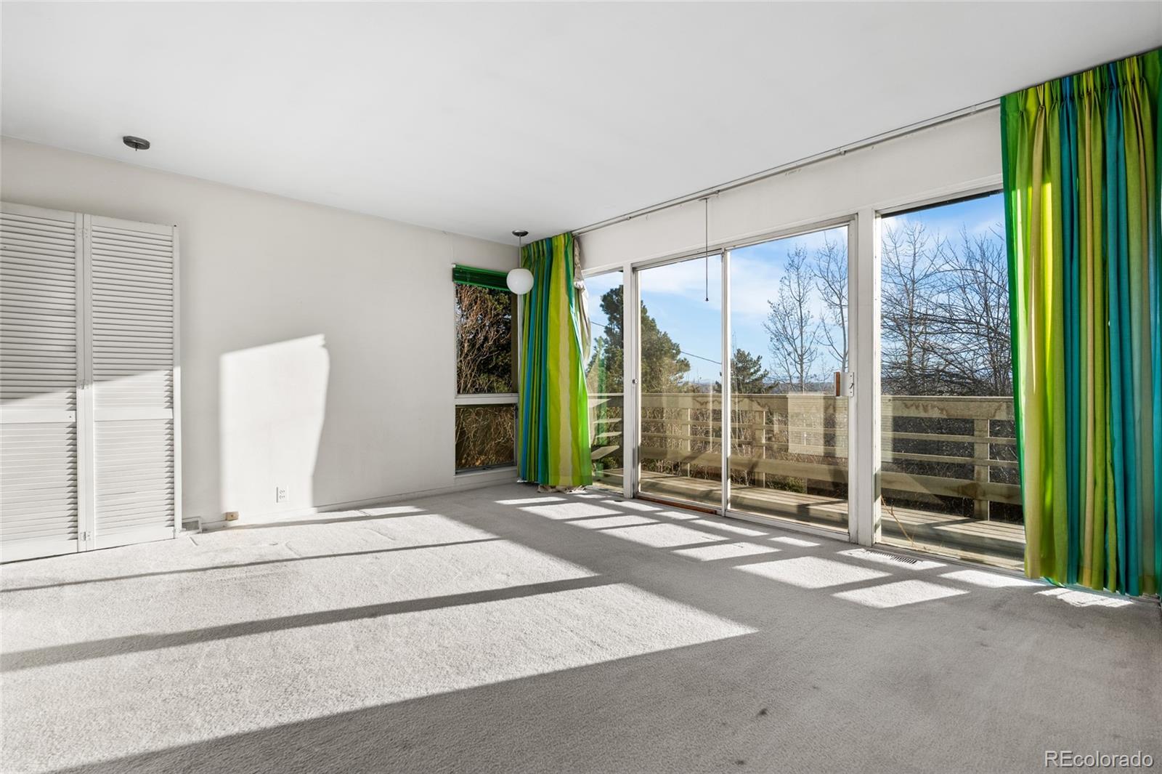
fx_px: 516
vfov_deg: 73.7
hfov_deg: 96.8
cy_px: 387
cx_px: 581
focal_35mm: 16
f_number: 4
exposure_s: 1/250
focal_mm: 16
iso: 125
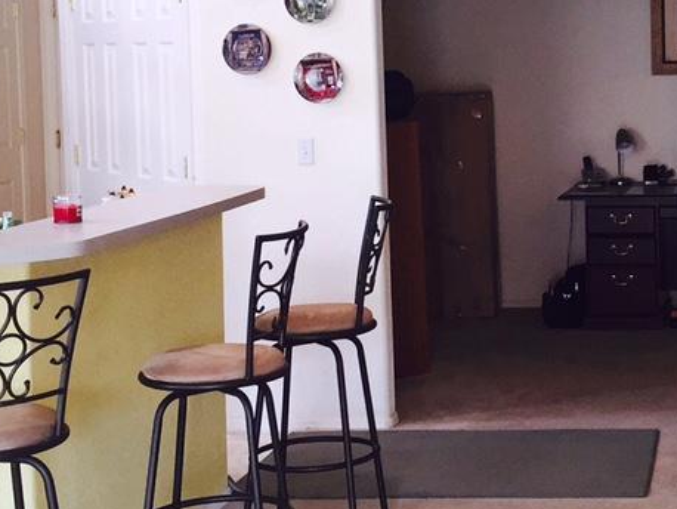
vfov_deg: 18.1
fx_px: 1585
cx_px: 662
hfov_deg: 23.2
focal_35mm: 81
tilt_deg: -3.1
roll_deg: -0.5
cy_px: 115
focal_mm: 4.15
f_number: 2.2
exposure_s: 1/30
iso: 64
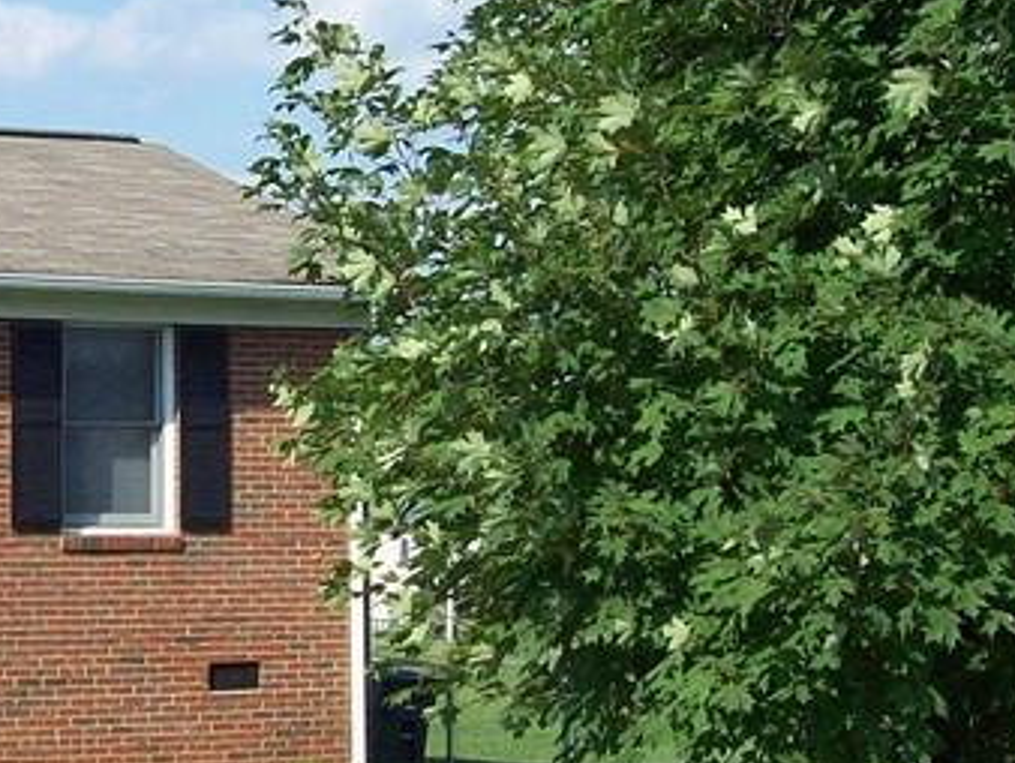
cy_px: 249
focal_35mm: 109
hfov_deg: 17.5
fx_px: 3198
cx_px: -48
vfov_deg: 13.6
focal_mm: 6
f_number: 4.8
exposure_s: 1/454
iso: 80
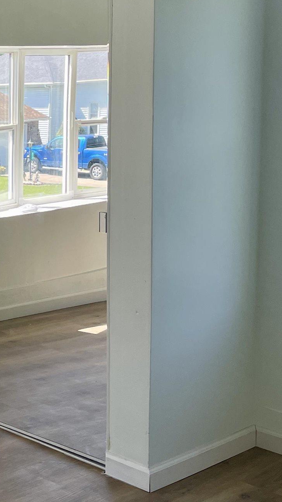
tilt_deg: -3.5
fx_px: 890
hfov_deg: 15.0
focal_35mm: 67
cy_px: 144
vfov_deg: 31.0
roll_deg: +1.3
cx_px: -265
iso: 32
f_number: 1.6
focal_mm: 4.2
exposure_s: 1/561
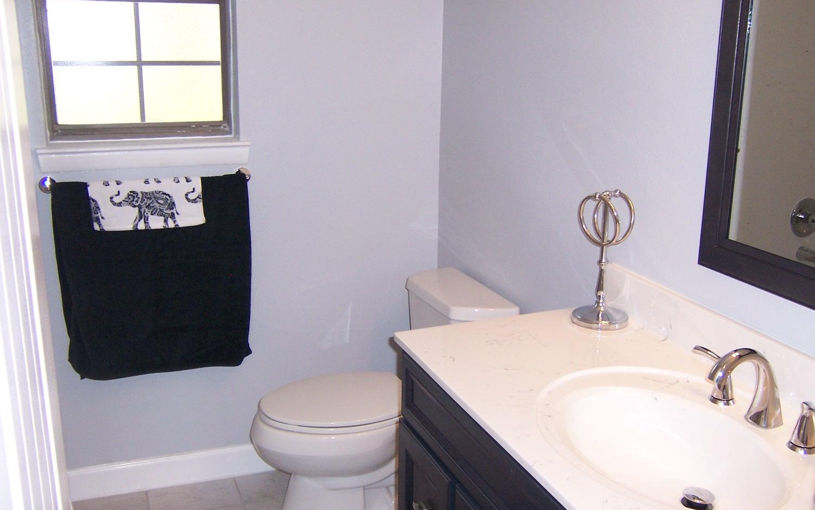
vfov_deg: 35.3
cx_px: 412
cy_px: 258
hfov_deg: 54.0
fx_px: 800
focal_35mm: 36
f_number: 2.8
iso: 140
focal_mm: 5.5
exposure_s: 1/60
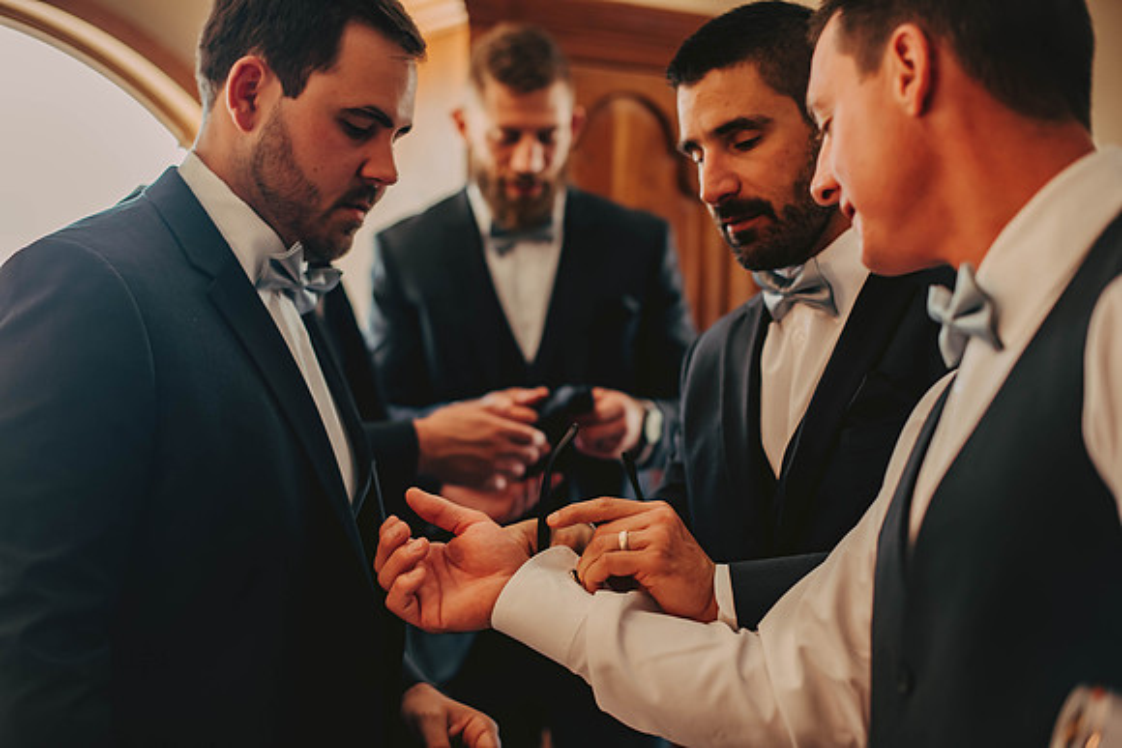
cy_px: 374
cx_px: 561
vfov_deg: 27.0
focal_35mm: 50
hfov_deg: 39.6
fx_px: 1559
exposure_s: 1/160
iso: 500
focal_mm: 50
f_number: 2
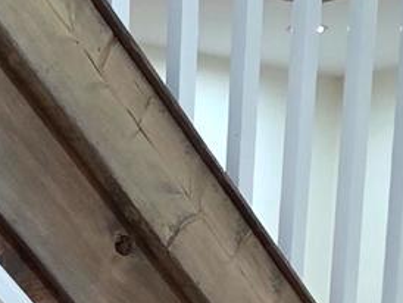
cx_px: 18
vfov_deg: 14.5
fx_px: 1130
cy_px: 412
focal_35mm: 97
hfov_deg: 19.7
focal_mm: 2.2
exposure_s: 1/60
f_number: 1.9
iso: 160
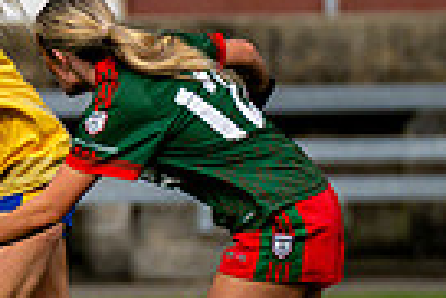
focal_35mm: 1916
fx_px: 23762
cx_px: -154
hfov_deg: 1.1
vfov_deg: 0.7
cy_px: 295
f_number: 2.8
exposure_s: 1/6400
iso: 450
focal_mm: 300
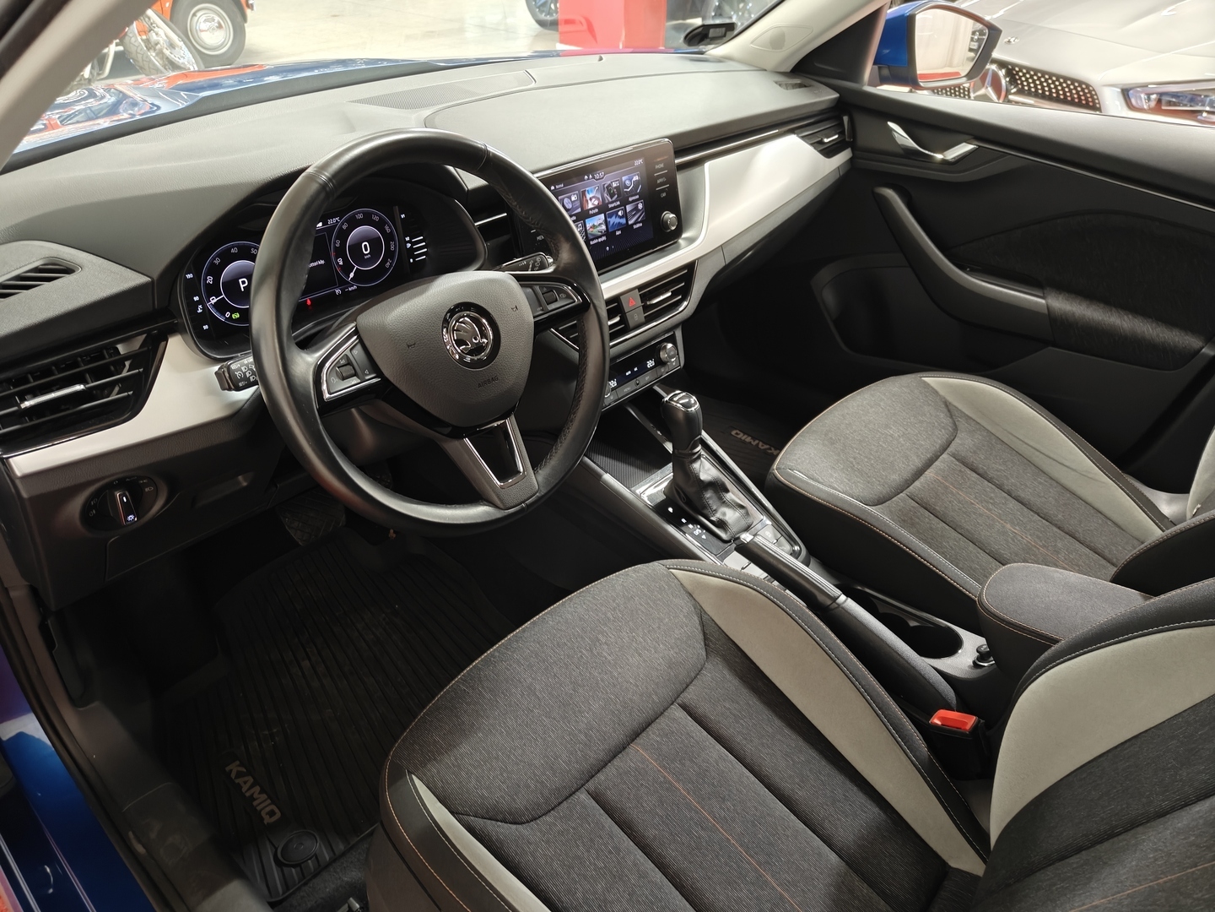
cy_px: 456
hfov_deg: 71.6
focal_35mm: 24
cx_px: 608
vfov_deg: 56.8
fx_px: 842
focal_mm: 5.59
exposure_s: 1/24
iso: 200
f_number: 1.8
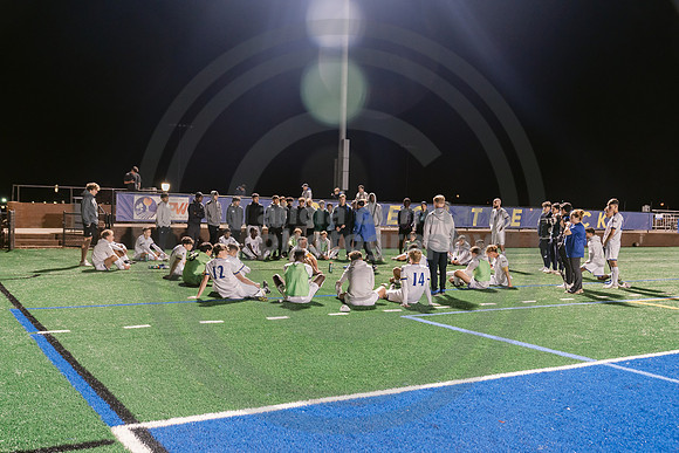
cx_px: 340
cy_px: 226
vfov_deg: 37.9
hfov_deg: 54.4
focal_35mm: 35
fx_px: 660
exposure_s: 1/80
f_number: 4
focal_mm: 35
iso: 2500
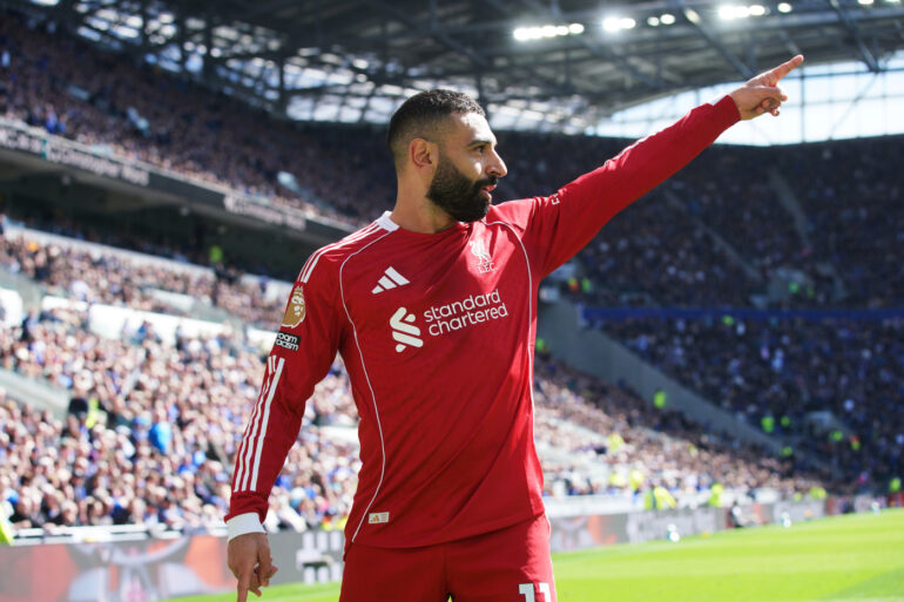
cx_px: 452
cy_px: 301
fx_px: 1757
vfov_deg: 19.4
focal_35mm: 70
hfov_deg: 28.8
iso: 400
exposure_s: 1/1000
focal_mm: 70
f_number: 4.5
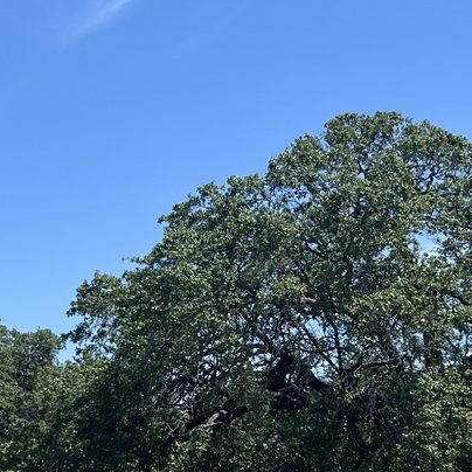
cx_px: 284
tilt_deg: +4.9
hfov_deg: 21.1
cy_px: 386
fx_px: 1265
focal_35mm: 82
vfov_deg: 20.9
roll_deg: +1.0
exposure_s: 1/3165
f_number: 1.5
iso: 50
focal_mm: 5.7
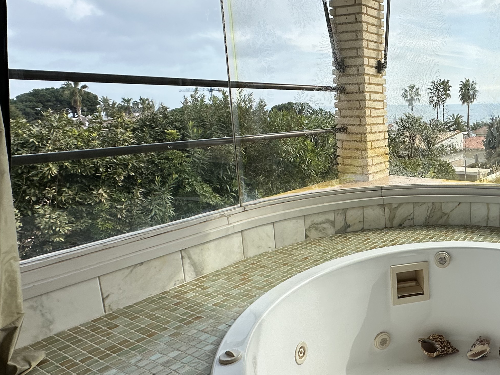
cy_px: 181
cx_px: 423
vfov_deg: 48.2
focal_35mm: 29
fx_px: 419
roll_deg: +1.6
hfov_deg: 55.7
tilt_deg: -10.9
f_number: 2.2
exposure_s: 1/1618
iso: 50
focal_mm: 2.22
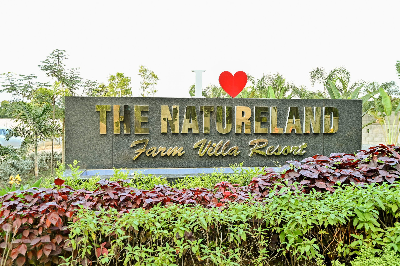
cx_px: 200
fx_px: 400
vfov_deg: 36.8
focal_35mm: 36
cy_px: 133
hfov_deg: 53.2
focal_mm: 36
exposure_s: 1/125
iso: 500
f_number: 5.6
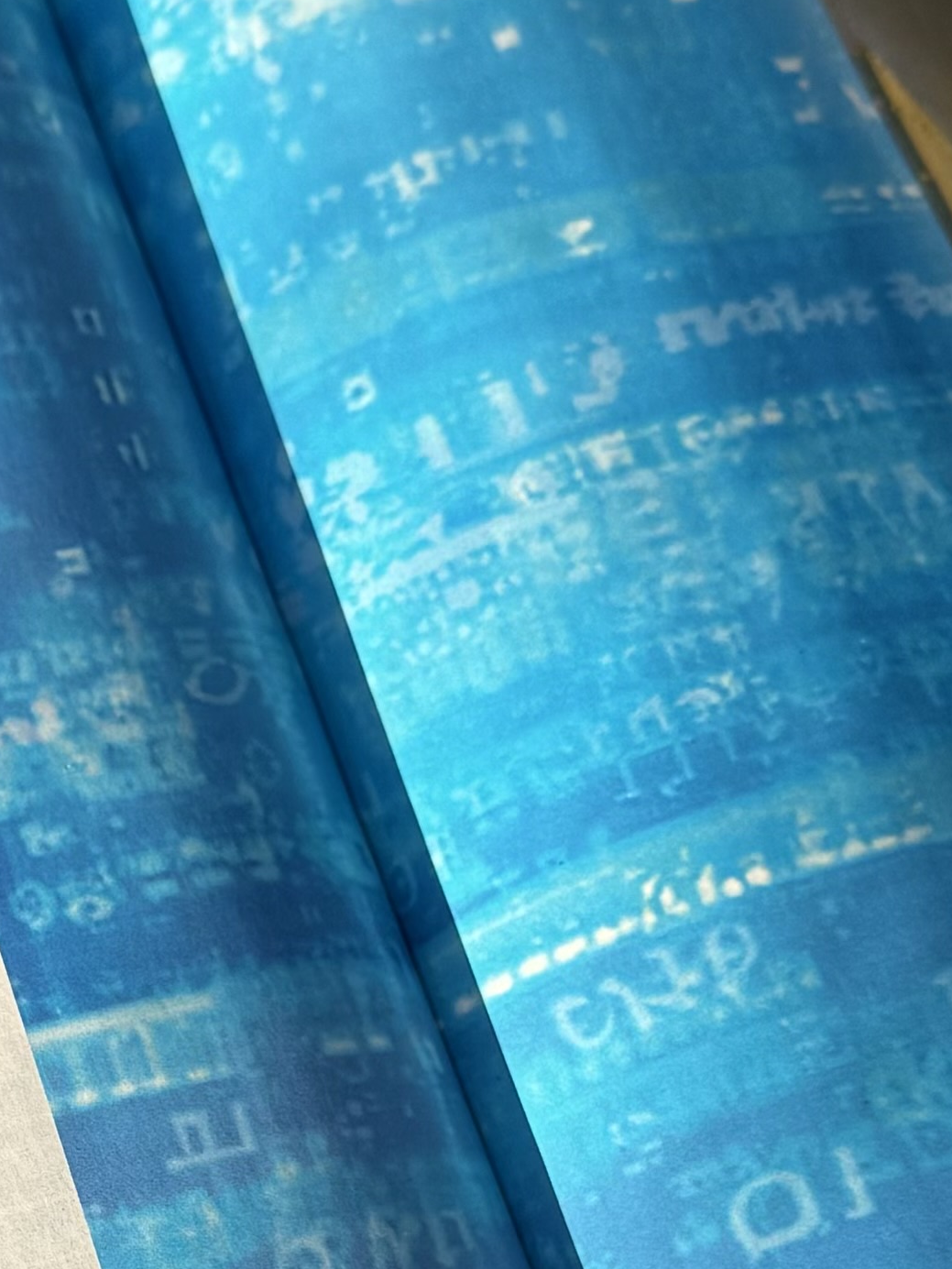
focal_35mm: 99
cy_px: 1315
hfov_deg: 14.6
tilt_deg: -67.7
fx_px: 3630
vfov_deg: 19.2
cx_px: -101
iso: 64
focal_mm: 6.86
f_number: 1.78
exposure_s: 1/192
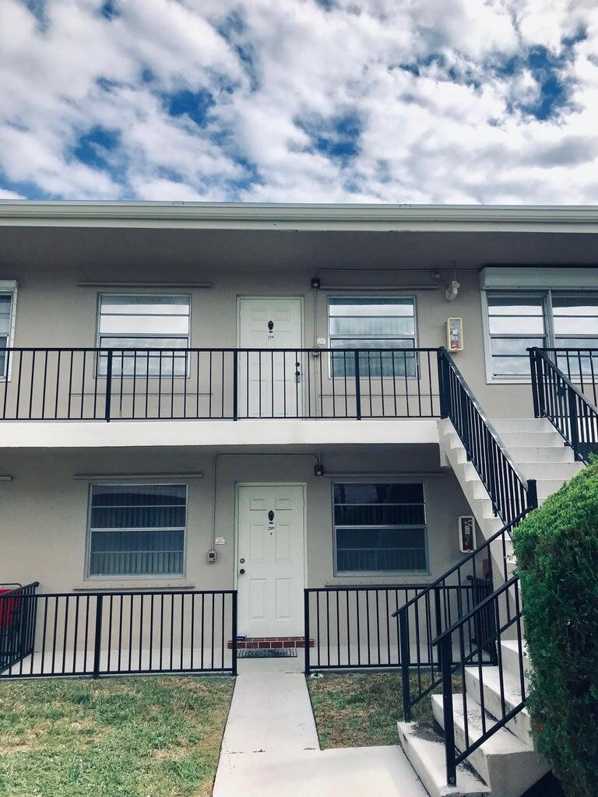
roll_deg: +1.2
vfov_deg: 63.4
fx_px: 645
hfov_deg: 49.7
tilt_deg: +11.5
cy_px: 398
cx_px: 299
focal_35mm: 28
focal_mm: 3.99
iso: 20
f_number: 1.8
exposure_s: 1/3425
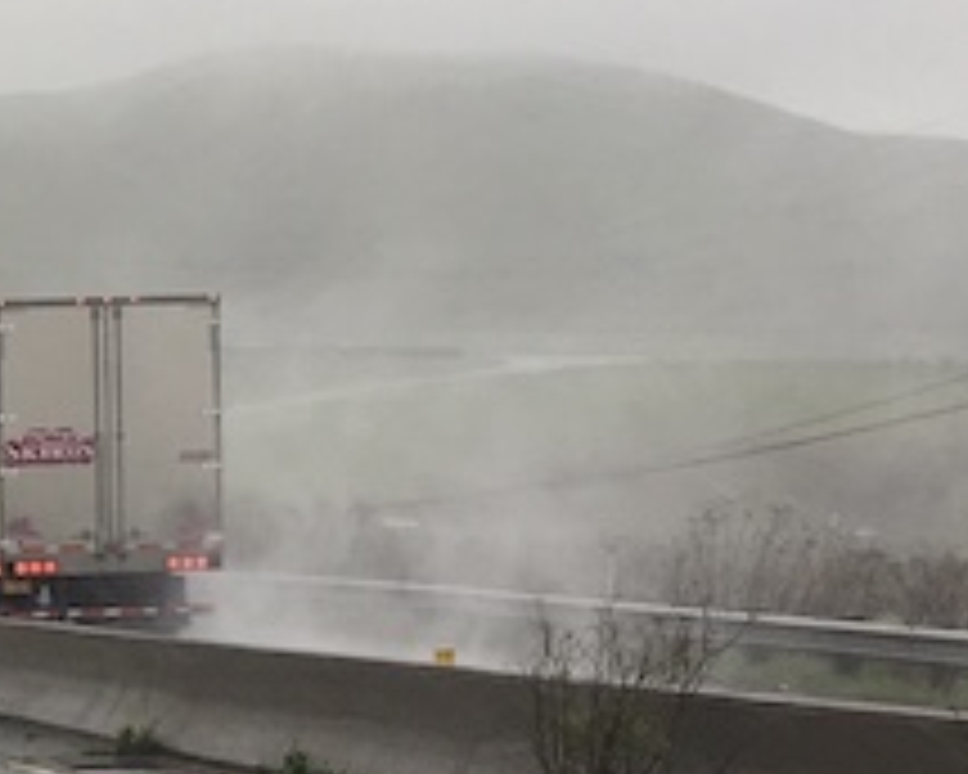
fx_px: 3810
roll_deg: -1.4
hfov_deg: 13.4
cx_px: -590
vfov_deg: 11.5
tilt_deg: -4.1
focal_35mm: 133
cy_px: 662
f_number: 2.2
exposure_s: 1/178
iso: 25
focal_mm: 4.15
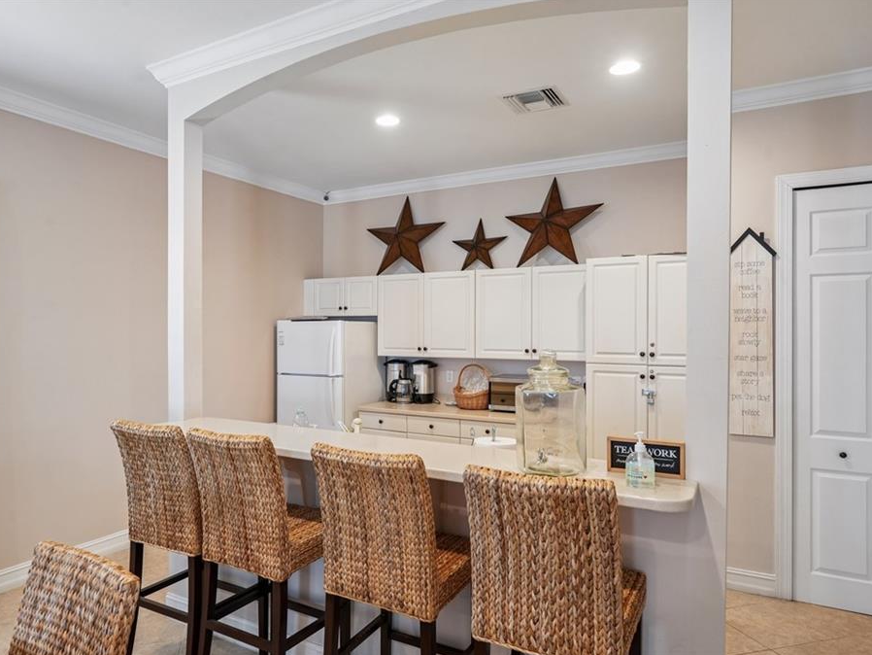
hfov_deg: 72.4
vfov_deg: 57.8
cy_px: 328
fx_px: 593
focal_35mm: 24
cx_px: 393
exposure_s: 1/5
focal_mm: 21.5
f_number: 8
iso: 400
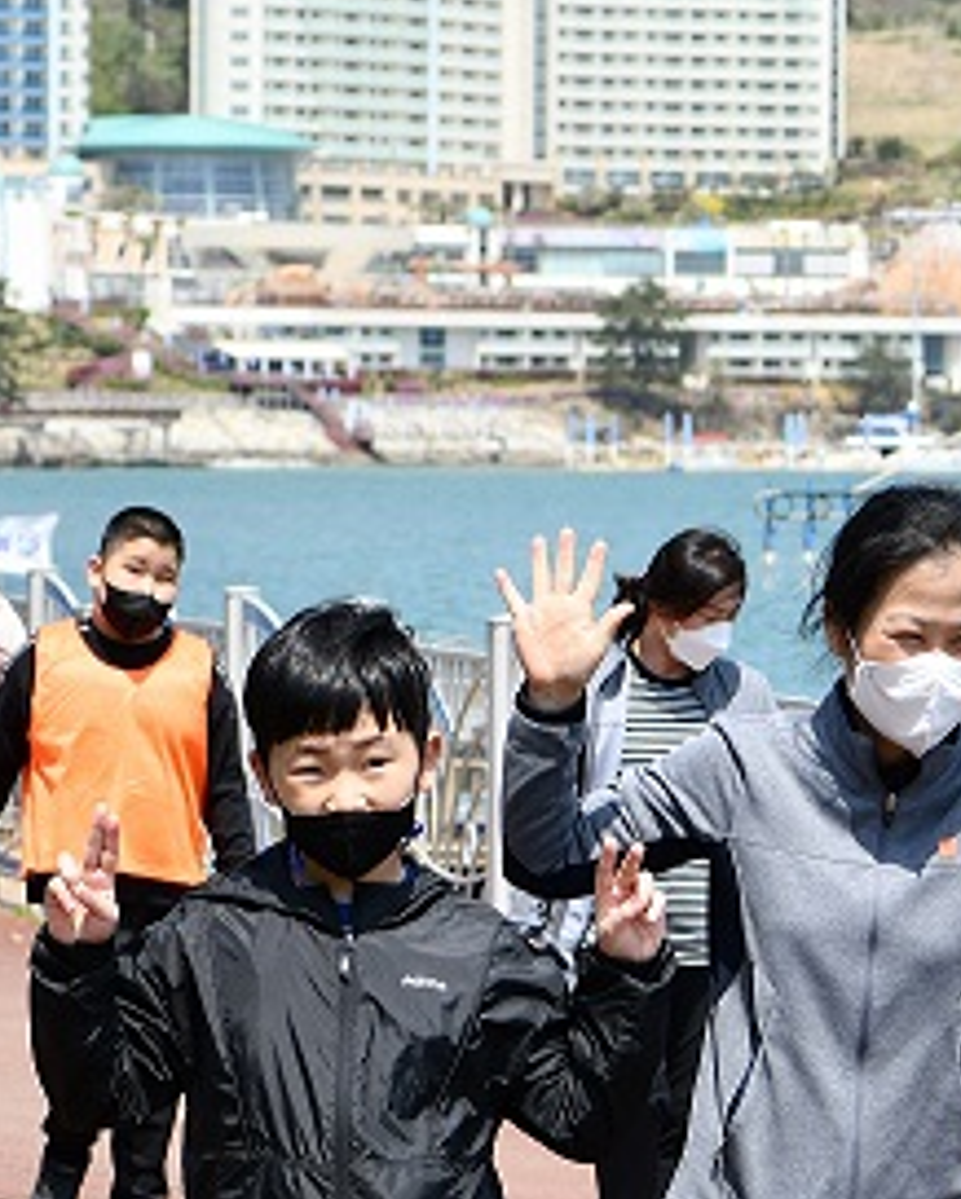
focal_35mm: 224
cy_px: 939
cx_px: 807
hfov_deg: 6.9
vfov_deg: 8.6
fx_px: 7955
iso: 100
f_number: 5.6
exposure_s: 1/500
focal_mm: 65
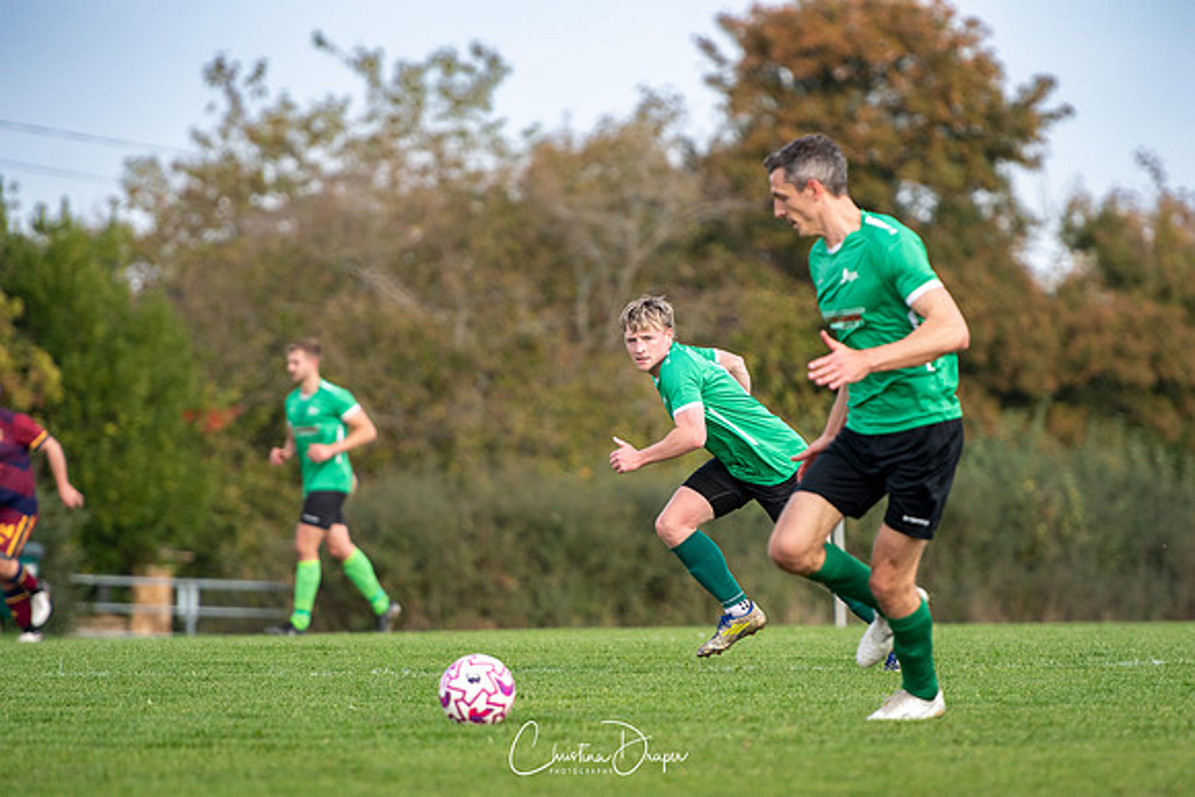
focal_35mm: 335
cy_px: 445
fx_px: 11123
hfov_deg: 6.1
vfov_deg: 4.1
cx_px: 667
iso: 320
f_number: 2.8
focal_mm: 200
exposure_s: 1/1600
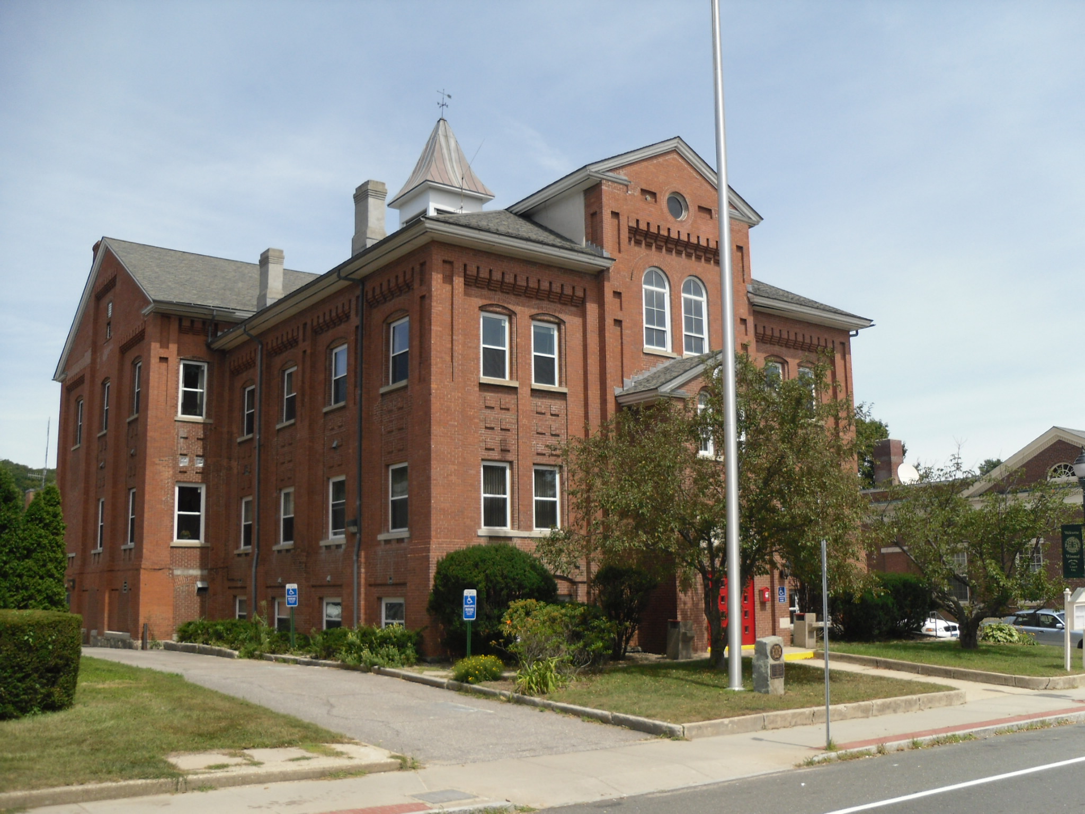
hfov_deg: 54.0
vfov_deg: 41.8
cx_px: 542
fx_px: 1066
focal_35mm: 34
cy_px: 407
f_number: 8.1
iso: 80
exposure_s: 1/139
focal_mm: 6
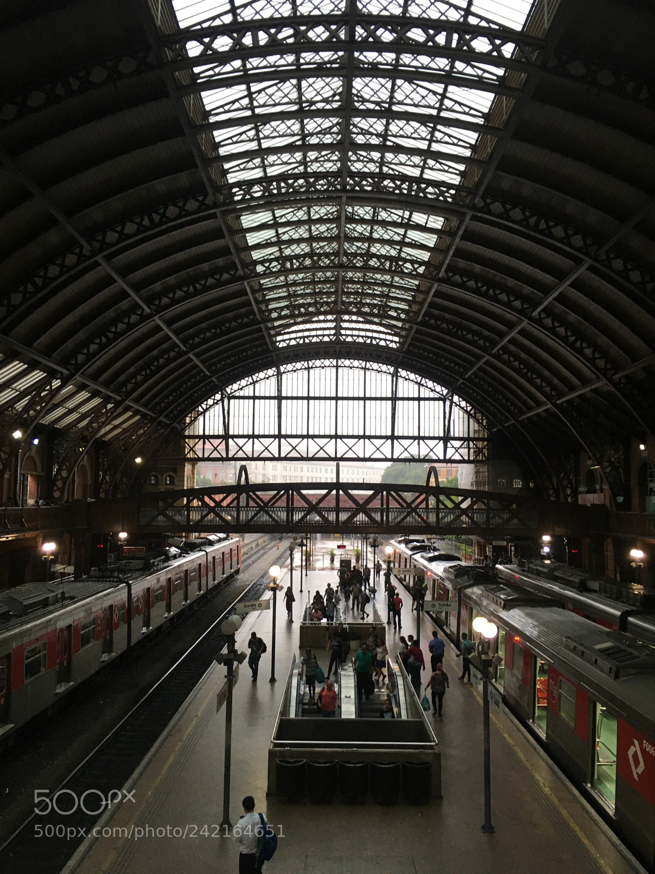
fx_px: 732
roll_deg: +0.4
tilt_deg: +2.0
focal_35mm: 29
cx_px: 328
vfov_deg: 61.7
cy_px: 437
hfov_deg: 48.2
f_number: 2.2
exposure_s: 1/30
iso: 40
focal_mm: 4.15
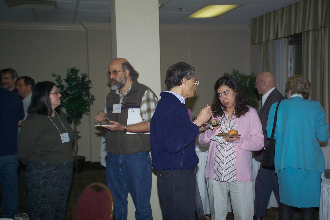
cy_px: 110
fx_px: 440
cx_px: 165
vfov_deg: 28.1
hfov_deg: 41.1
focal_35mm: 48
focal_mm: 48
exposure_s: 1/60
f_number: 4
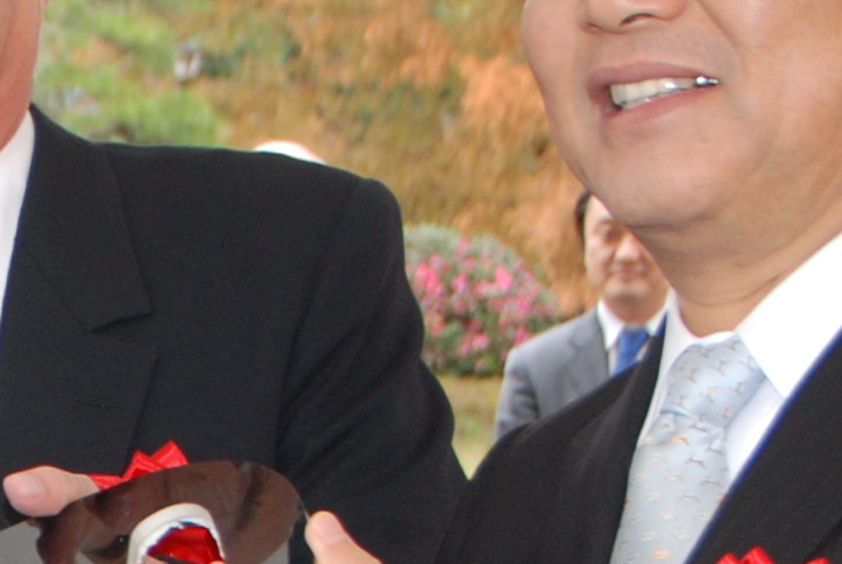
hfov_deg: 9.6
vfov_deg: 6.6
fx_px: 4894
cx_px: -275
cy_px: 600
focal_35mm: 209
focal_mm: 26
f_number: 4
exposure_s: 1/60
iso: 200
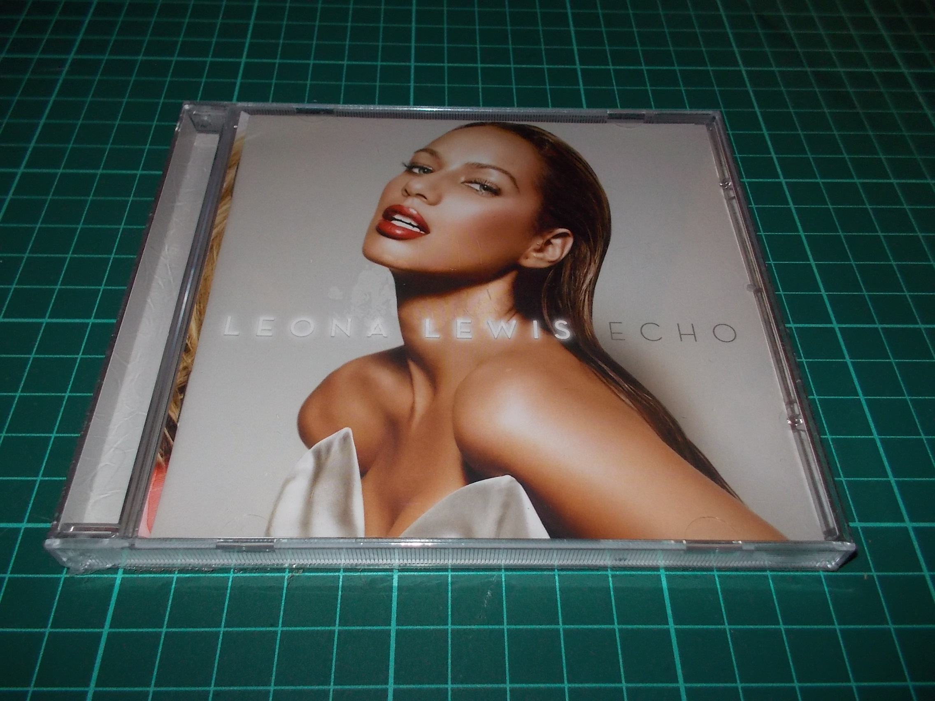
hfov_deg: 61.7
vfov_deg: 48.2
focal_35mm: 29
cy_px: 350
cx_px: 468
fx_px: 783
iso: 200
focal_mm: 4.1
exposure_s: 1/30
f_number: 3.3
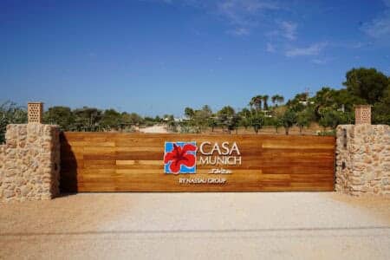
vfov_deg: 37.9
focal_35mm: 35
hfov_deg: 54.4
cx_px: 195
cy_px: 130
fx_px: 379
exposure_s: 1/320
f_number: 10
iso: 100
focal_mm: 35
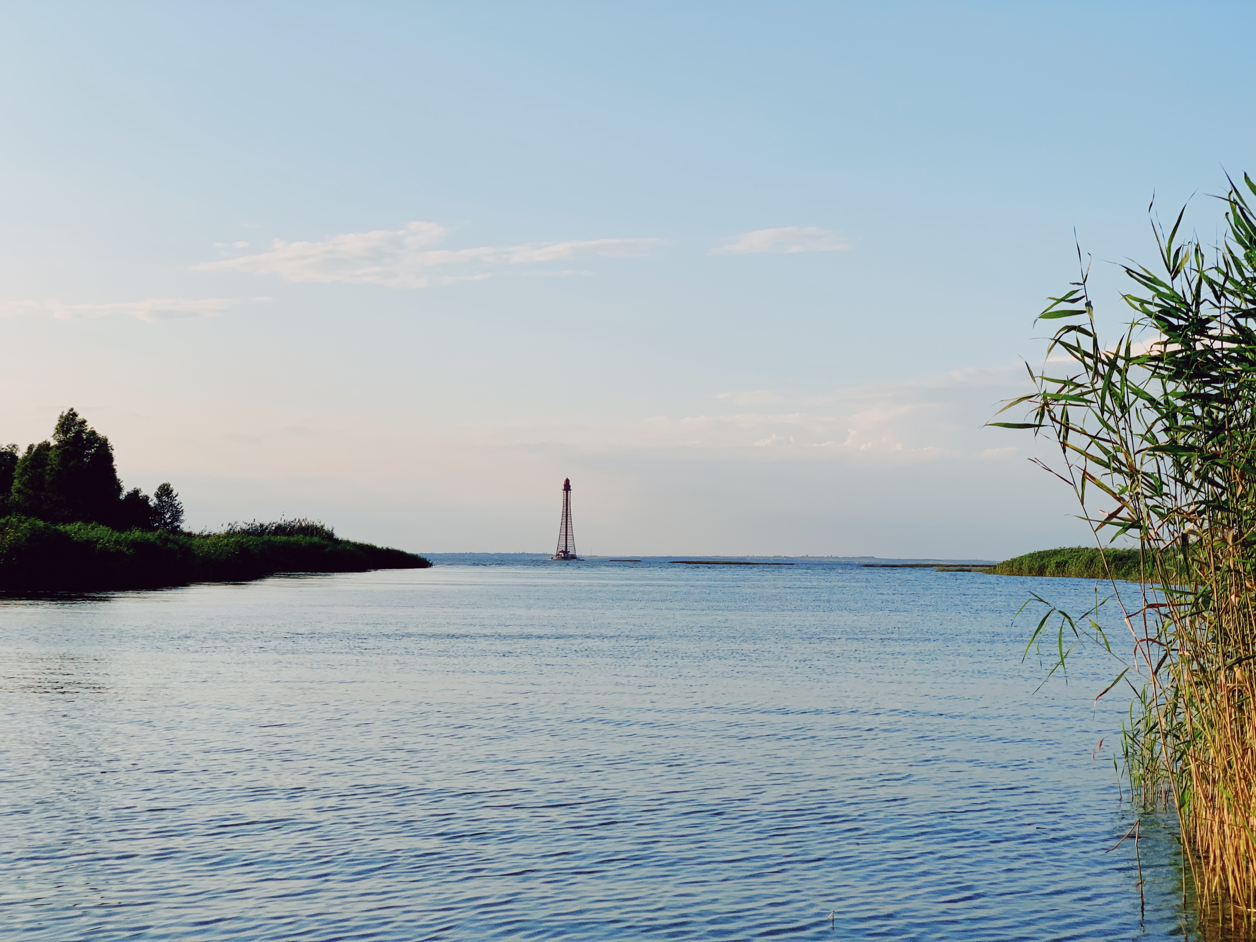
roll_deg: -0.8
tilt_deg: +3.8
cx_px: 628
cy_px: 471
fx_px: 1887
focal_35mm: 52
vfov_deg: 28.0
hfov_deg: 36.8
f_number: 2.4
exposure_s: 1/1410
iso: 16
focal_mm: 6
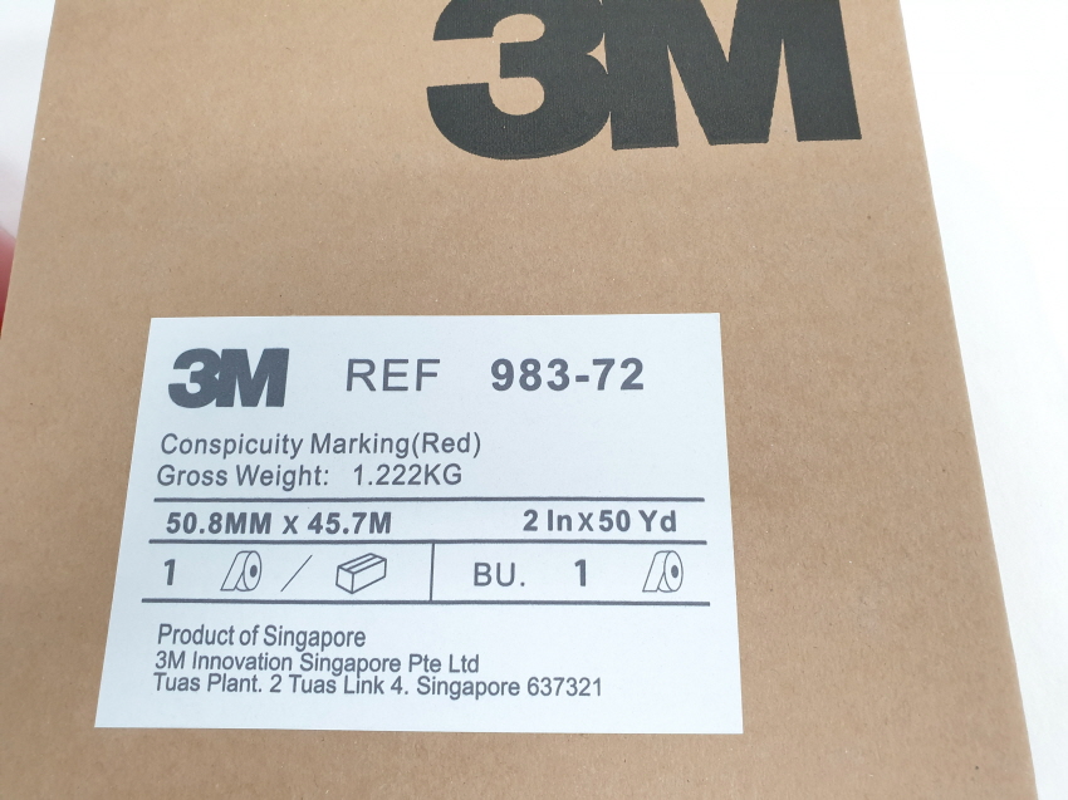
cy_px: 400
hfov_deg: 67.3
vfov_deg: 53.0
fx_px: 802
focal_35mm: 26
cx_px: 534
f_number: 2.4
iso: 320
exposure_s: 1/60
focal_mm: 4.3
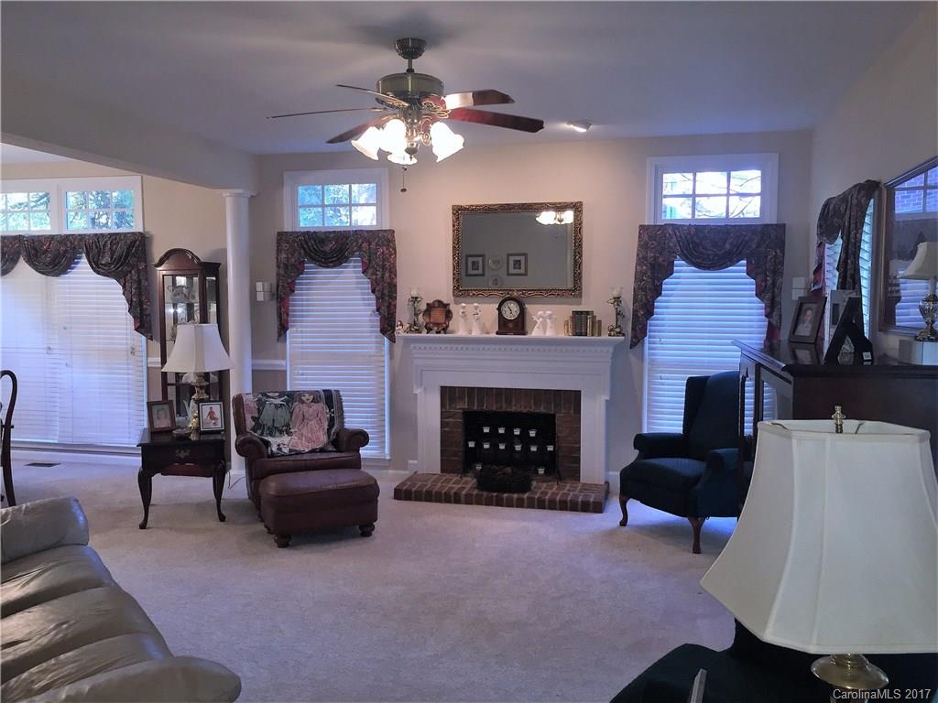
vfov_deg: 48.2
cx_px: 469
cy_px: 352
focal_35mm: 29
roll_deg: -0.5
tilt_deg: -4.1
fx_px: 786
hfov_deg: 61.7
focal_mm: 4.15
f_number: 2.2
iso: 80
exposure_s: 1/30
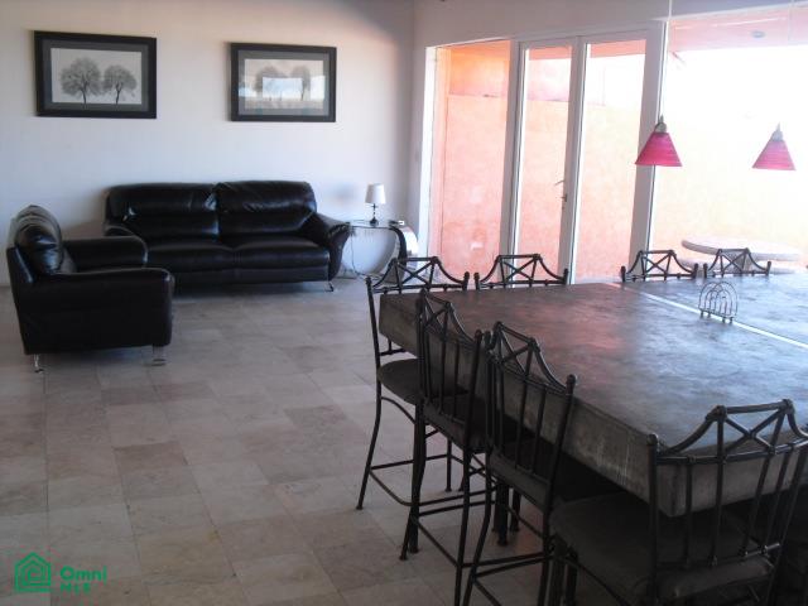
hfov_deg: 51.4
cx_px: 404
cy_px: 303
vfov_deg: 39.7
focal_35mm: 36
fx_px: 840
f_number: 3.1
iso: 200
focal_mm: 6.3
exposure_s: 1/125
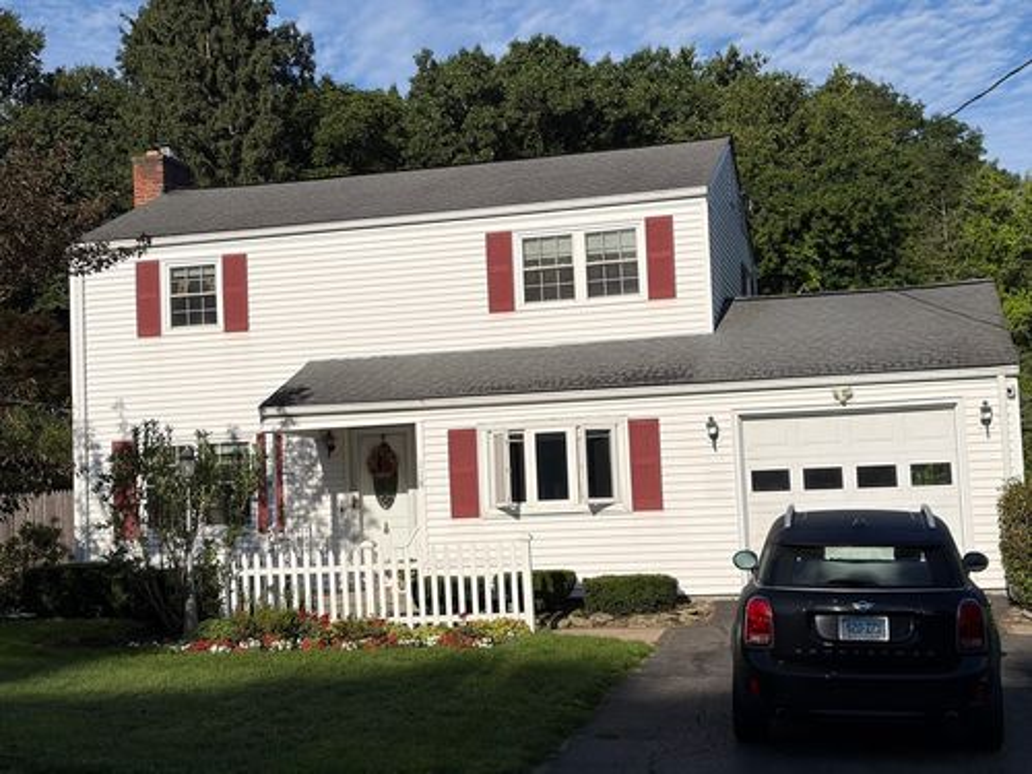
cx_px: 516
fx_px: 1550
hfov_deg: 36.8
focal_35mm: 52
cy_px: 387
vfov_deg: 28.0
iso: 40
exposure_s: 1/12048
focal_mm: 5.96
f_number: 1.6
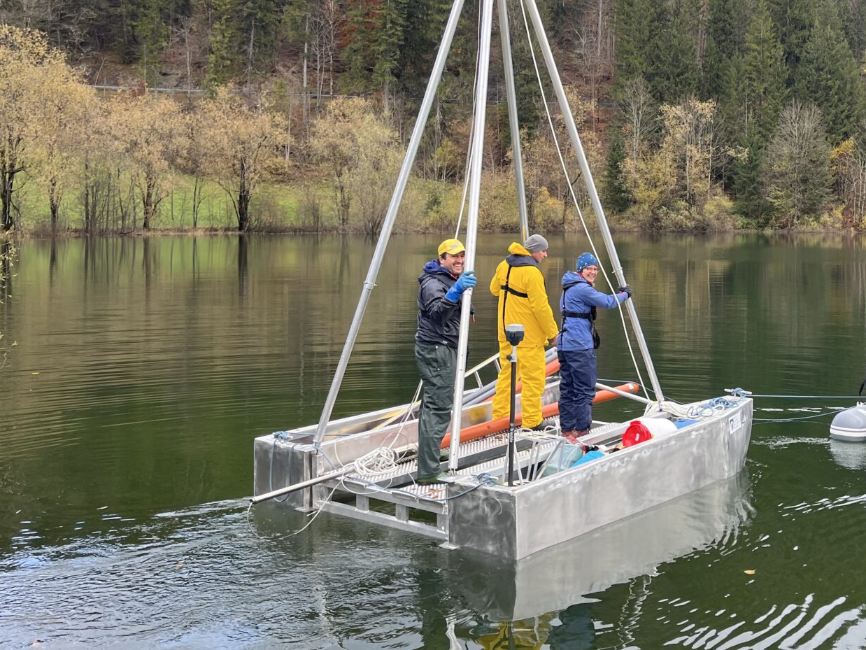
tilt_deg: +0.5
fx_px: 1051
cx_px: 690
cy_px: 218
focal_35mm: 42
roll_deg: +0.3
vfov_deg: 34.1
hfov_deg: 42.8
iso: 50
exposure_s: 1/306
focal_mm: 5.1
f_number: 1.6
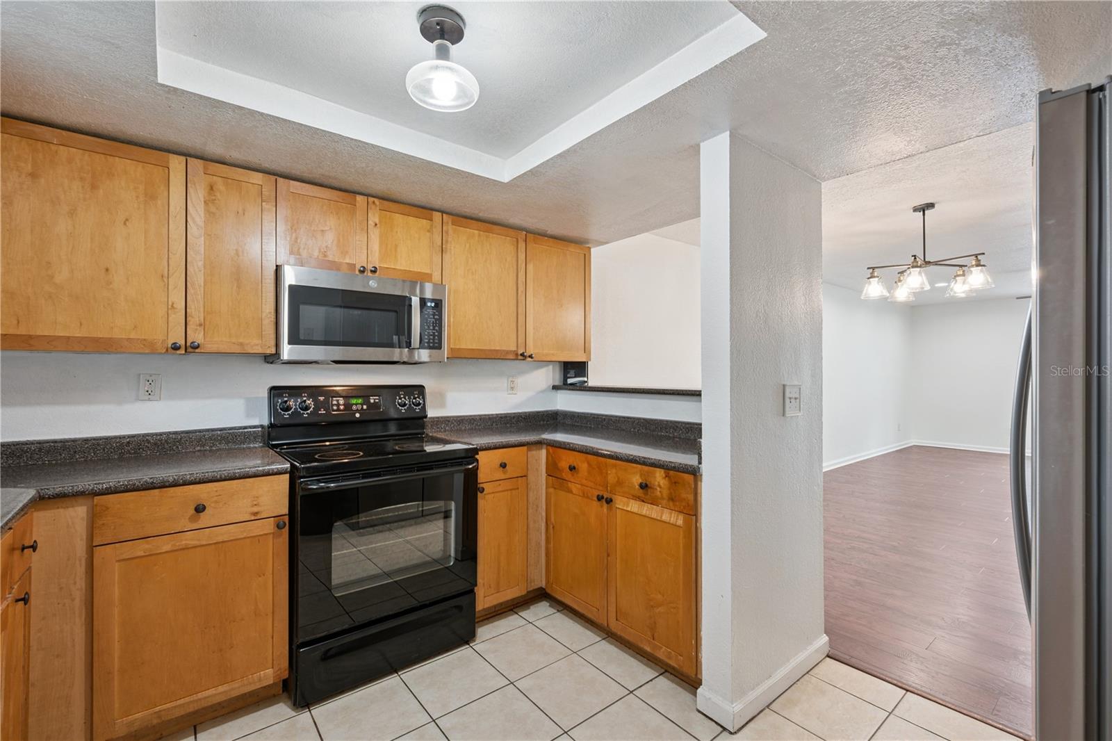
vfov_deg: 73.7
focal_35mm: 16
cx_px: 556
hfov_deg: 96.7
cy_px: 370
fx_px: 494
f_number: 9
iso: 200
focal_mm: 16
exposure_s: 1/2.5
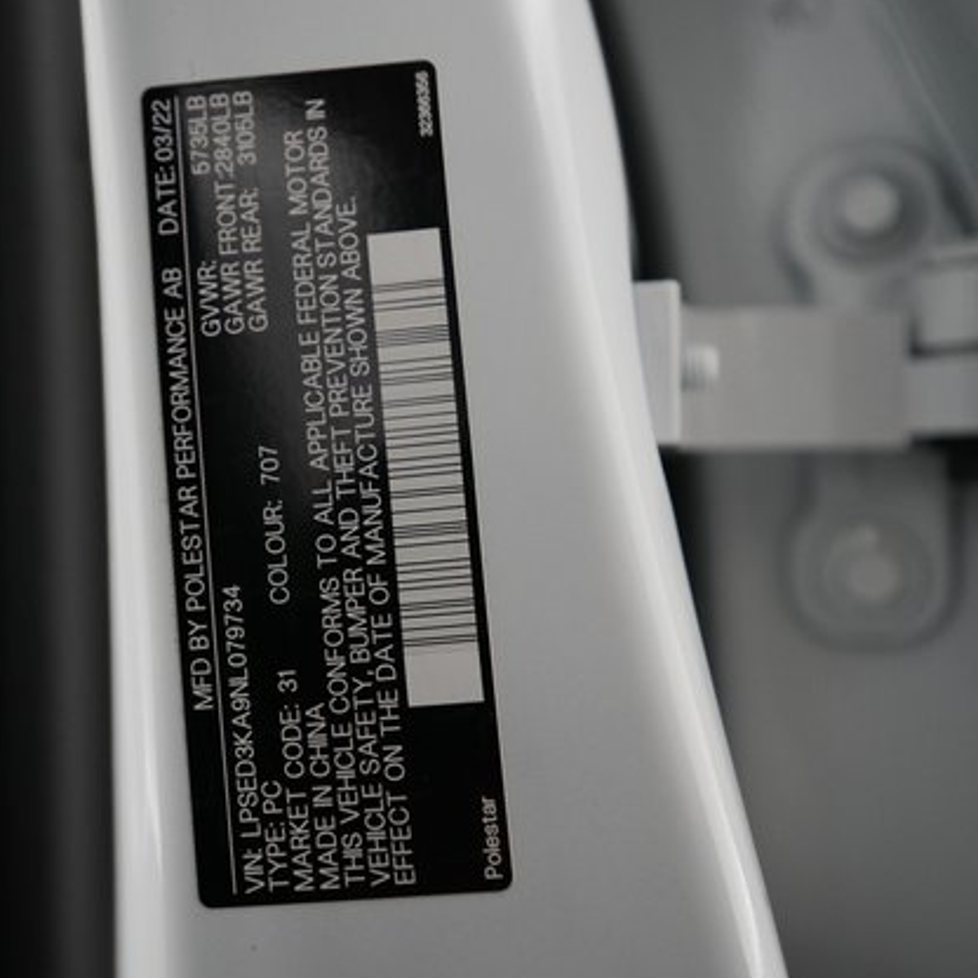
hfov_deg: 48.1
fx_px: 1087
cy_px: 498
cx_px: 376
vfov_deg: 48.4
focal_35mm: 34
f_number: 2.8
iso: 3200
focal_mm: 26
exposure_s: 1/160
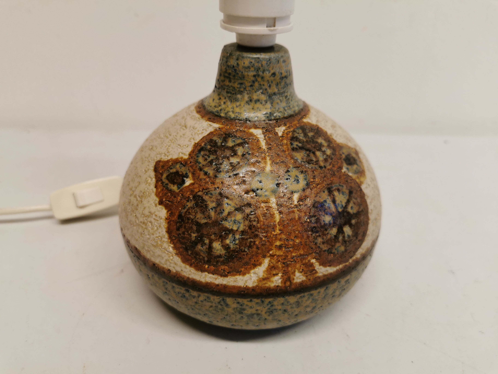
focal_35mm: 27
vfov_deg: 51.4
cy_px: 187
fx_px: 388
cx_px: 249
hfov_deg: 65.3
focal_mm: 5.56
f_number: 1.6
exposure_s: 1/100
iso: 100
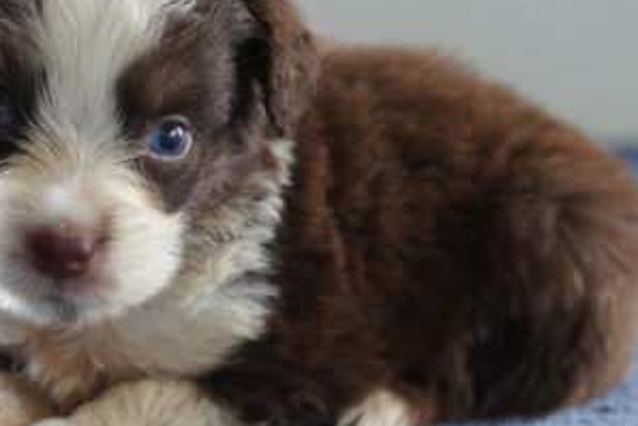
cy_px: 177
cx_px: 154
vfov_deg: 10.6
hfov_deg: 15.7
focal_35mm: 130
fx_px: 2305
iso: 1600
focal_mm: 43
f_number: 4
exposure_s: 1/160
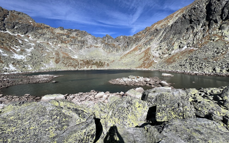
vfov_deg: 78.1
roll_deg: +0.9
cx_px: 114
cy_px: 60
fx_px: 87
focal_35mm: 14
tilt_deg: +2.7
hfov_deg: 105.3
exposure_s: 1/2137
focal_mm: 1.57
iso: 32
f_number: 1.8
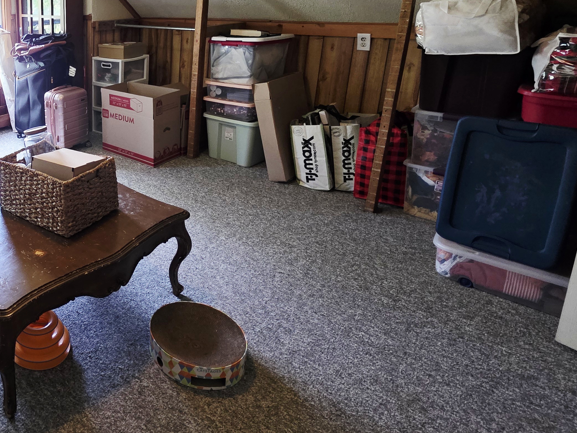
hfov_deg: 57.6
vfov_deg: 52.4
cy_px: 106
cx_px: 39
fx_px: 417
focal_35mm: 25
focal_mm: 2.2
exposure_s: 1/60.2
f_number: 1.9
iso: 500
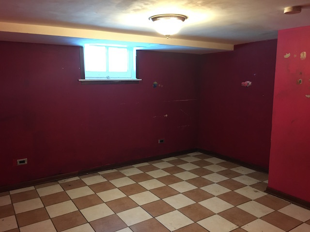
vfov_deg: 48.2
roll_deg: +0.1
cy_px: 116
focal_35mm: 29
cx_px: 155
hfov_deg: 61.7
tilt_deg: -9.1
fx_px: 260
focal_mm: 4.15
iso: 200
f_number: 2.2
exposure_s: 1/24
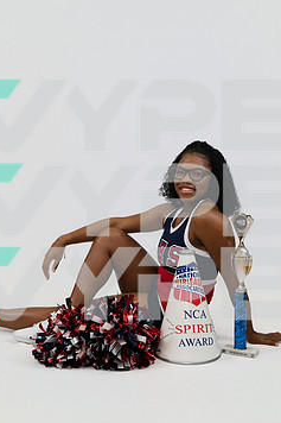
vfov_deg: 44.6
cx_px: 127
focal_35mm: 44
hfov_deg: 30.5
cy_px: 201
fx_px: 514
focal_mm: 34.7
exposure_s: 1/125
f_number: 4
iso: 400
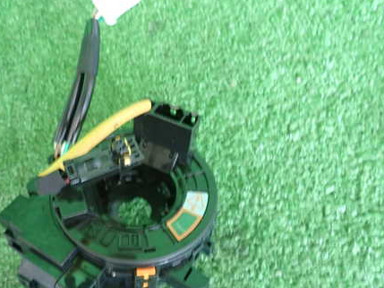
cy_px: 153
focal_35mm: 35
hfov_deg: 52.1
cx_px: 145
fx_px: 388
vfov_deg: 40.6
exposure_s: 1/30
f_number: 2
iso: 320
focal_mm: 4.5
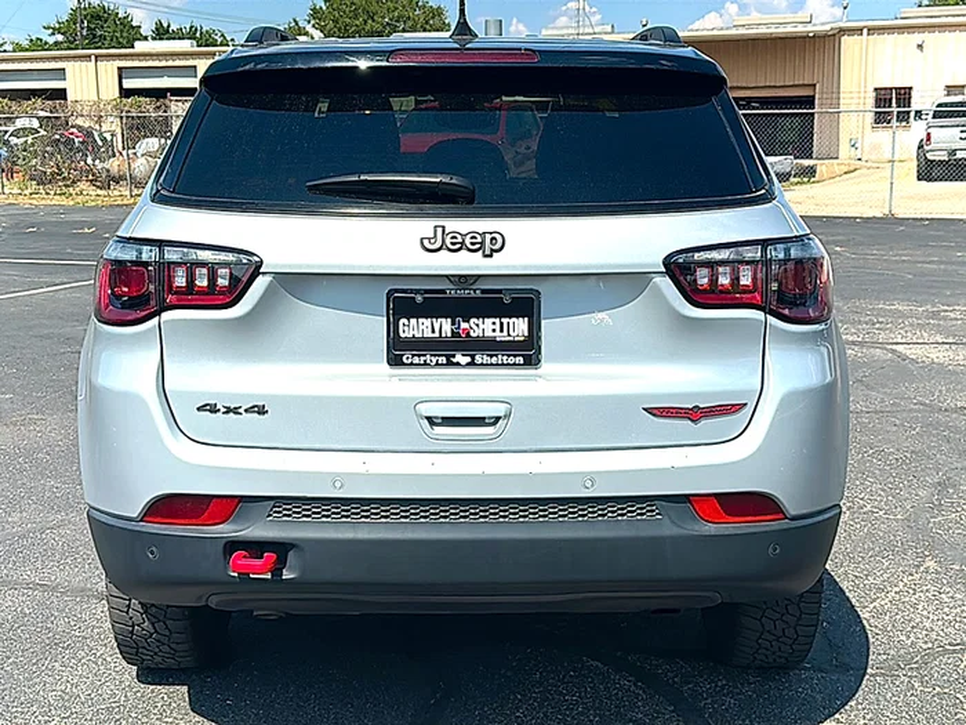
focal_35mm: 39
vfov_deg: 36.8
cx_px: 483
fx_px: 1088
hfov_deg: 47.9
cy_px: 362
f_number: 1.78
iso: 80
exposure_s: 1/7143
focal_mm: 6.86
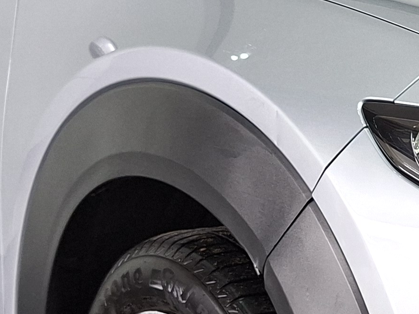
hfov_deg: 17.7
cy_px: 248
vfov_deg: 14.1
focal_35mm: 104
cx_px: 543
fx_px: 1258
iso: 160
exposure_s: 1/100
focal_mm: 5.54
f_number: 1.8
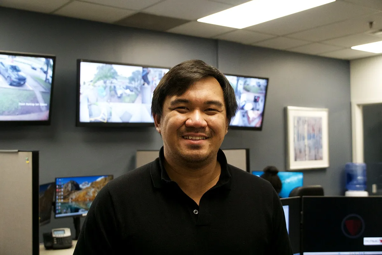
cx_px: 191
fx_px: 493
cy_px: 128
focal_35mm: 46
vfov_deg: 28.9
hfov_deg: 42.3
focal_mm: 31
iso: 3200
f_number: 4.5
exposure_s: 1/160
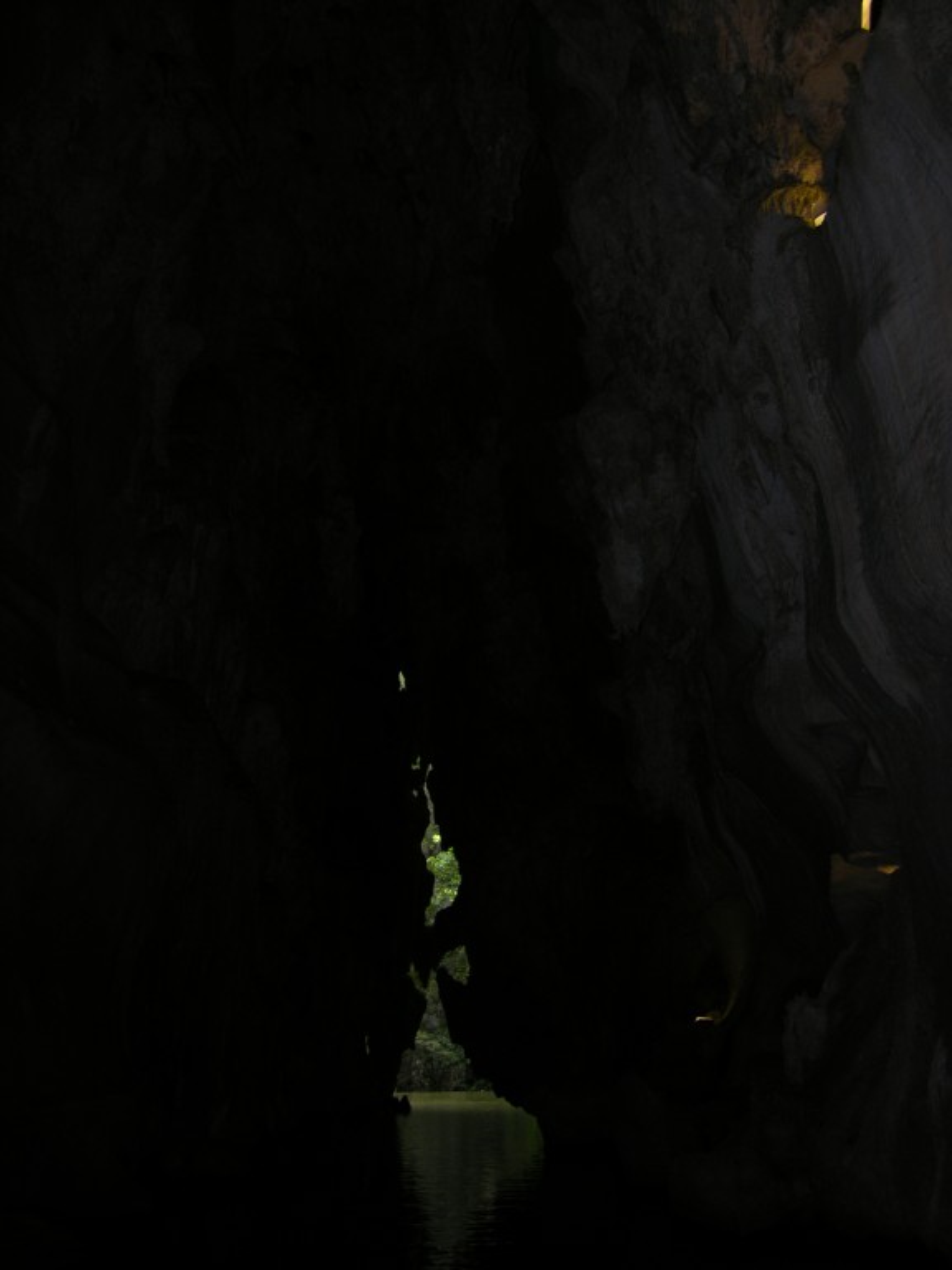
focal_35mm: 35
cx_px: 476
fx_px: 1283
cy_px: 635
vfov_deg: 52.6
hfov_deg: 40.7
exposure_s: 1/60.1
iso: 50
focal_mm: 8.9
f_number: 2.8
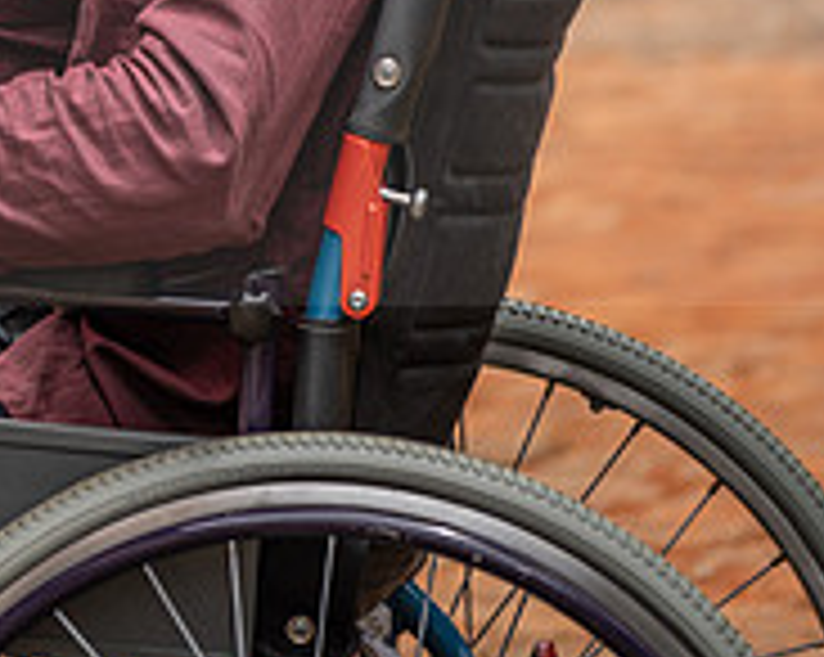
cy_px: -133
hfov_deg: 4.0
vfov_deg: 3.2
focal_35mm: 483
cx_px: -464
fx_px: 11766
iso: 100
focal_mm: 162
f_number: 4
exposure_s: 1/640
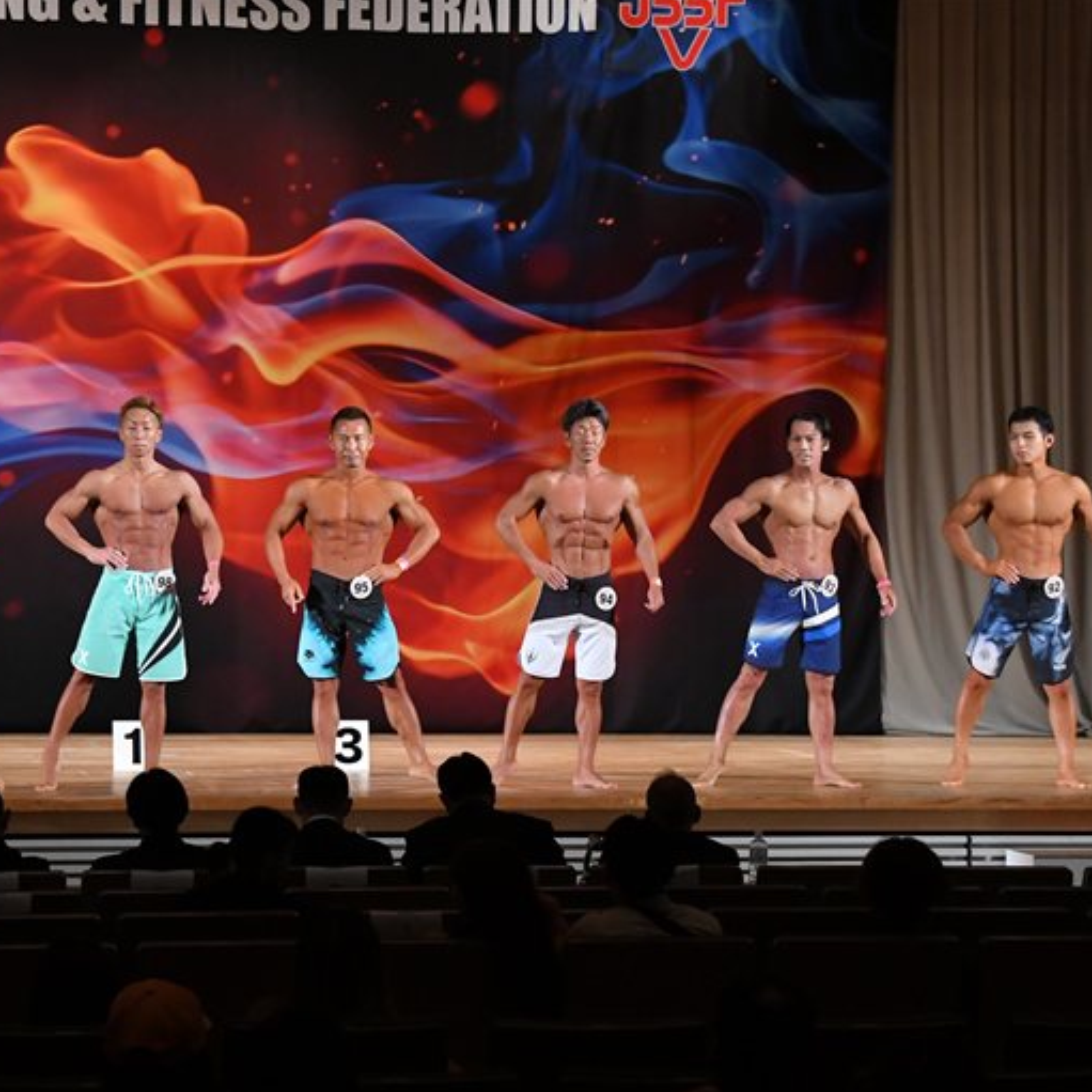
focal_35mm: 112
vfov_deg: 15.6
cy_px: 547
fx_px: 3997
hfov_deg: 15.6
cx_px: 490
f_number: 5.6
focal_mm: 58
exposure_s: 1/400
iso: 3200
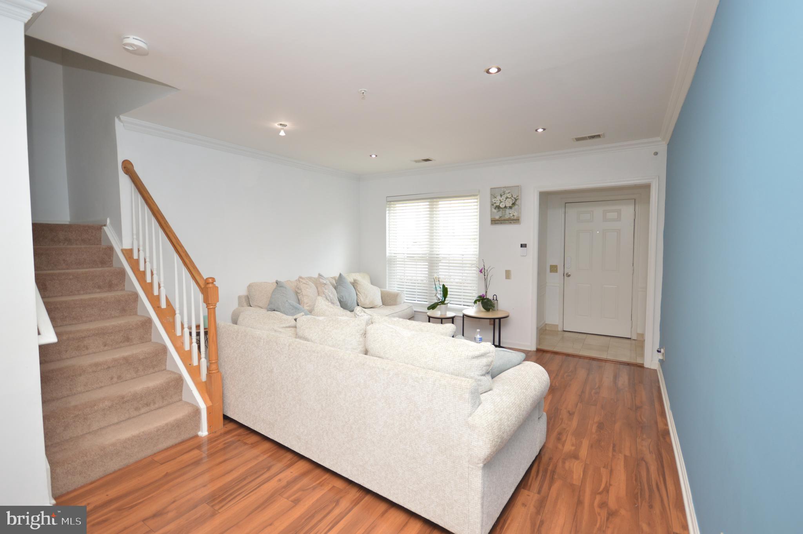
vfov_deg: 71.9
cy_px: 267
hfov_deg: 95.0
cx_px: 402
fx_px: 368
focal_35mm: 16
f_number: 4.2
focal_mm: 11
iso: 400
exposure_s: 1/60
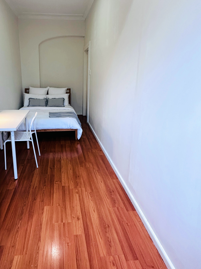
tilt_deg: -14.1
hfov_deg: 62.4
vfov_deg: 78.4
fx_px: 163
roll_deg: +0.1
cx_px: 73
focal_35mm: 21
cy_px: 113
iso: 200
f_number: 2.2
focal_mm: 2.22
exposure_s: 1/100
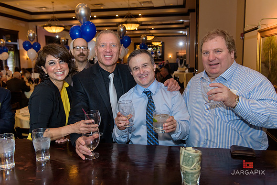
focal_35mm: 32
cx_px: 138
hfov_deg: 58.7
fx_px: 246
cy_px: 92
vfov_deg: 41.1
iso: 1600
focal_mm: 32
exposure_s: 1/125
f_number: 3.2
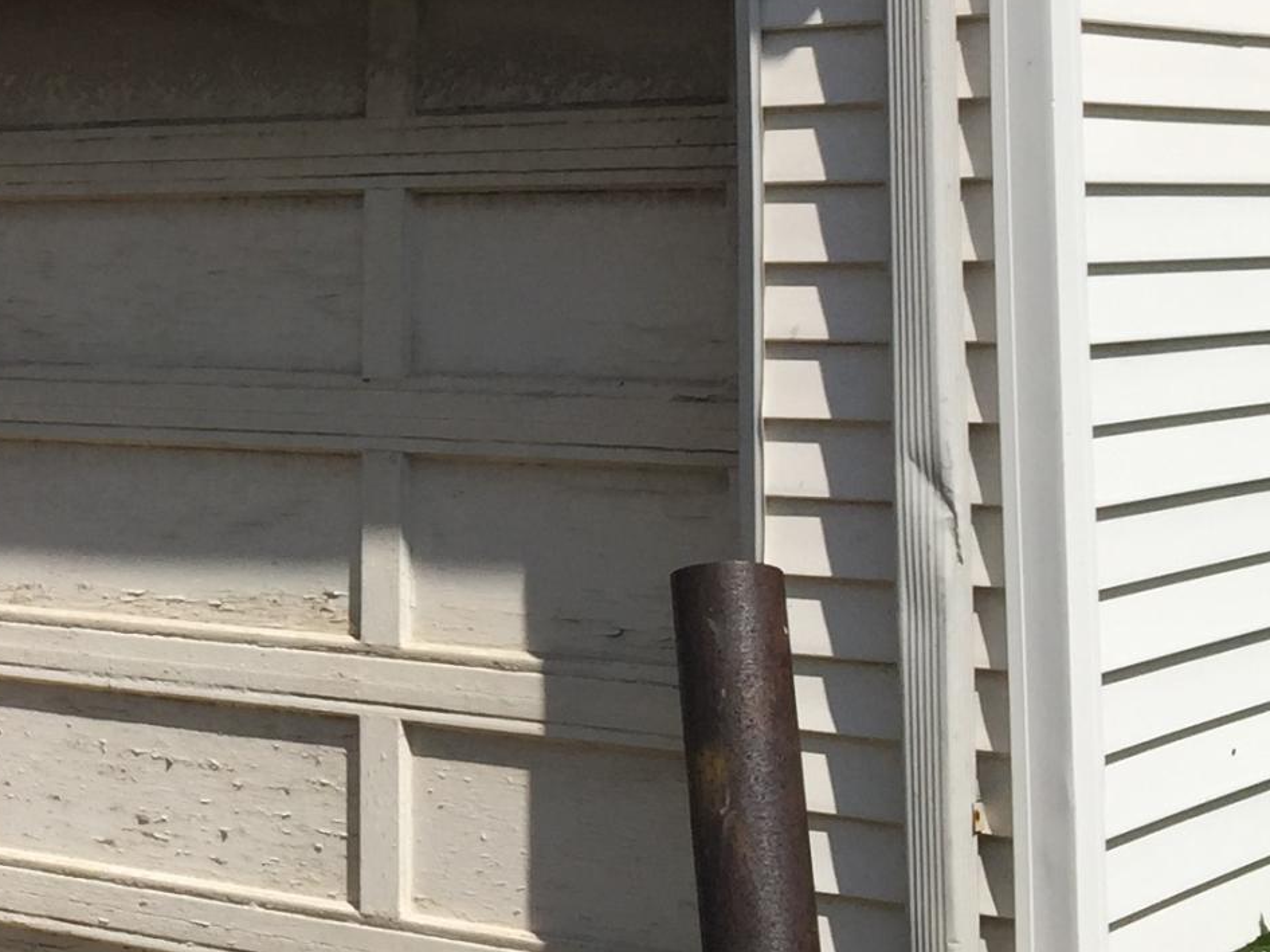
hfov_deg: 19.9
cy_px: -7
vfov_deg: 15.7
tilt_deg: +1.3
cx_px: -303
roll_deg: -0.6
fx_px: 3374
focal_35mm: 92
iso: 32
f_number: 2.2
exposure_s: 1/3597
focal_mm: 4.15
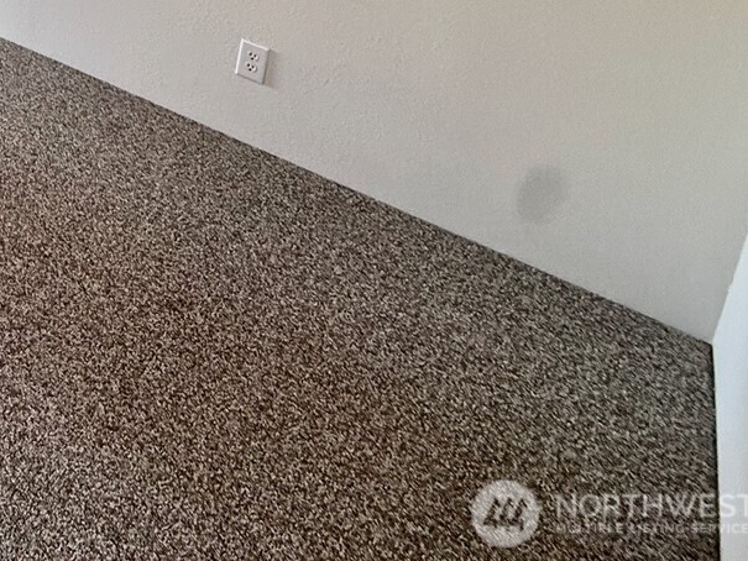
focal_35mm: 37
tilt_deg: -12.2
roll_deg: +0.5
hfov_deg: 35.9
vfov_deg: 30.2
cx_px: -197
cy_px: -178
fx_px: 800
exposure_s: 1/120
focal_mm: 2.22
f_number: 2.2
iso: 100
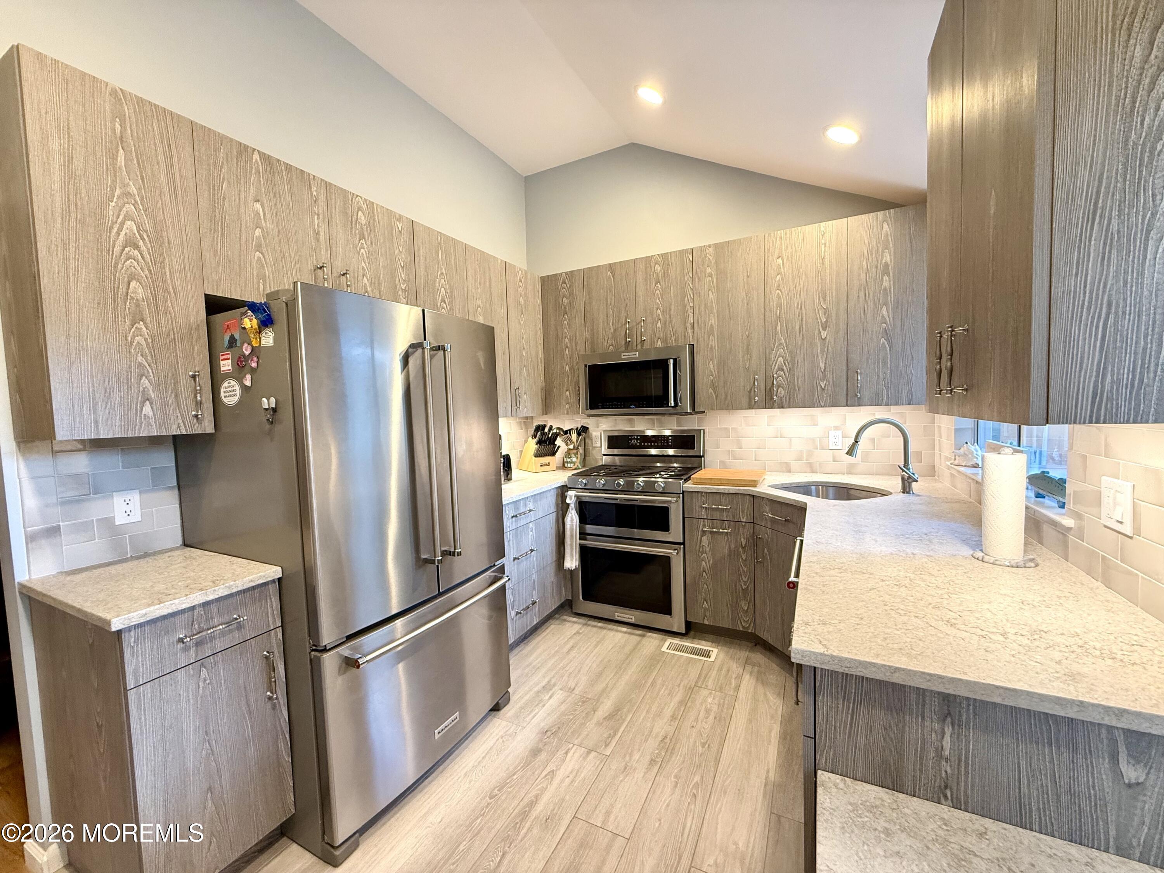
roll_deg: +1.6
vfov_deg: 85.7
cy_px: 436
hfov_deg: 102.1
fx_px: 471
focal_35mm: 14
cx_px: 582
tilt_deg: -2.2
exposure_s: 1/60
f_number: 2.2
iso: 250
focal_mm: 2.22
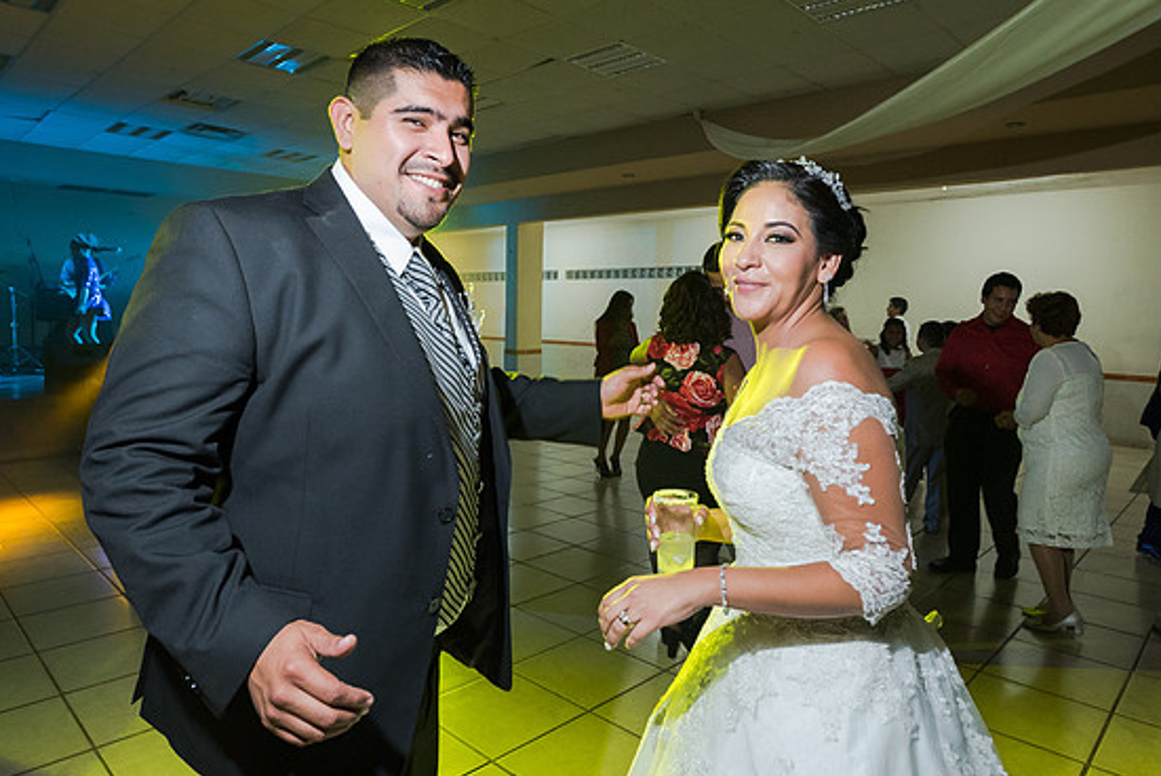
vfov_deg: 55.2
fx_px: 742
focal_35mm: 23
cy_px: 373
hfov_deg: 76.0
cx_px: 553
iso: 1600
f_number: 4
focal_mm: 17
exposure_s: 1/100
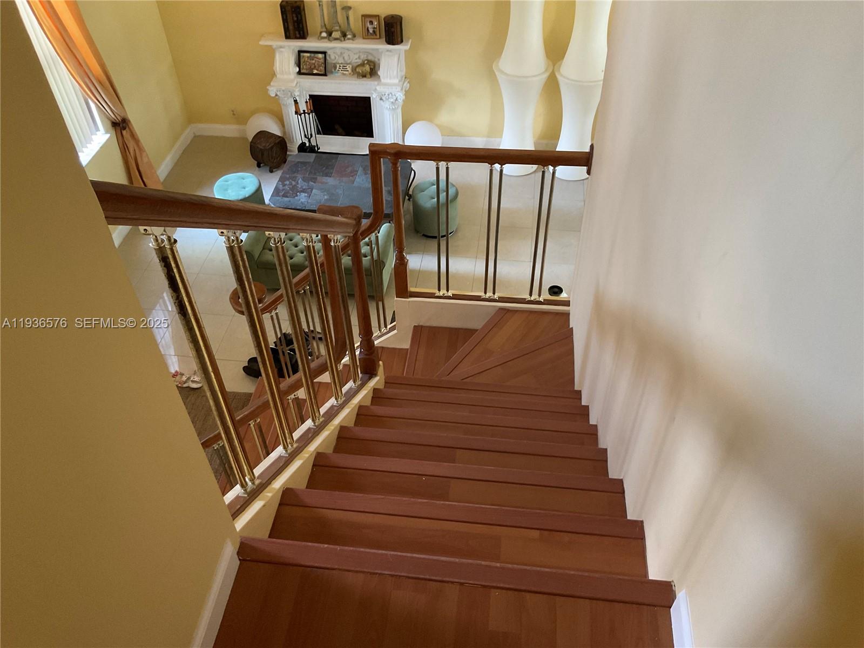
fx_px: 724
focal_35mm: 29
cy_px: 324
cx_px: 432
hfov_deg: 61.7
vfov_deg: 48.2
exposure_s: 1/40
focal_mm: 3
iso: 250
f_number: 1.8
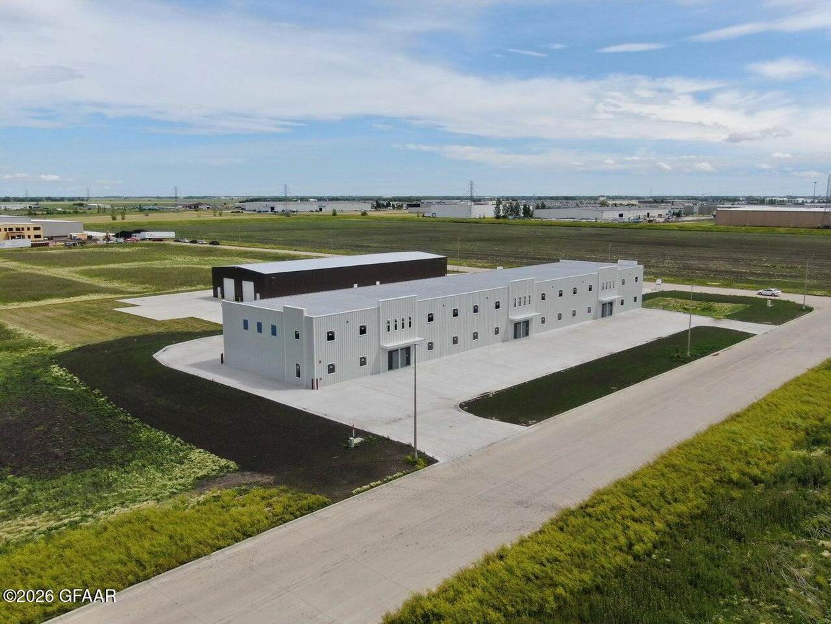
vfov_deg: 46.8
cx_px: 416
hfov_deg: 60.0
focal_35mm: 30
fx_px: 720
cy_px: 312
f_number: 3.1
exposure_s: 1/1600
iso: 100
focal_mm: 5.22
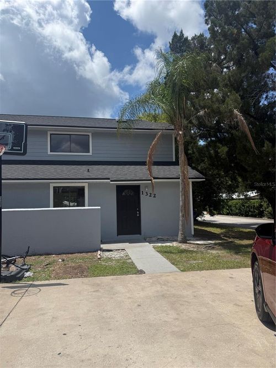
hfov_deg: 56.8
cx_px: 138
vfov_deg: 71.6
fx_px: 255
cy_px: 184
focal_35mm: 24
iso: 80
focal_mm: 6.76
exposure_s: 1/7353
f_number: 1.78
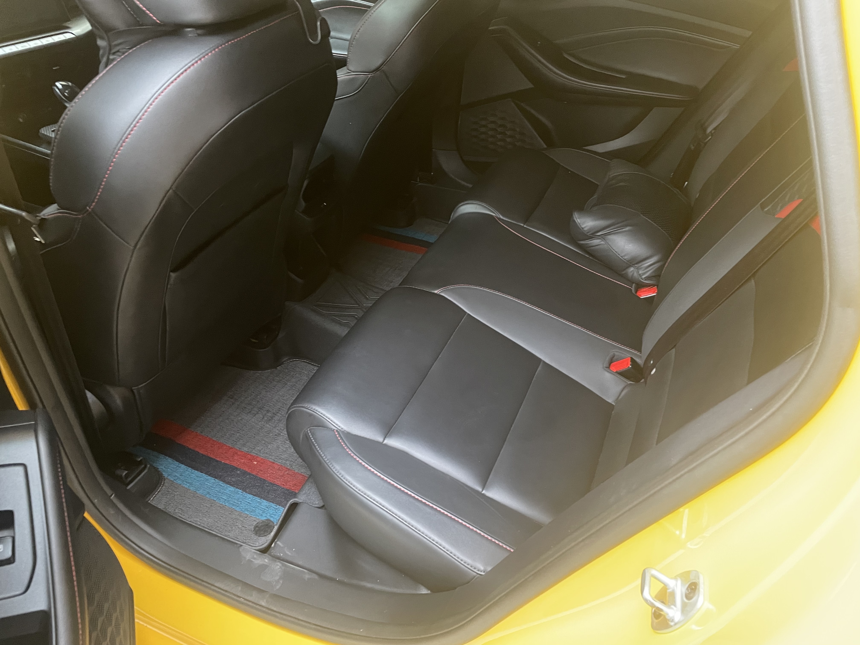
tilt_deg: -39.7
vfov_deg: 53.1
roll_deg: +0.3
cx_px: 430
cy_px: 322
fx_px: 646
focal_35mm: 26
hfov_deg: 67.3
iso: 640
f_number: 1.6
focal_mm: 4.2
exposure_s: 1/30
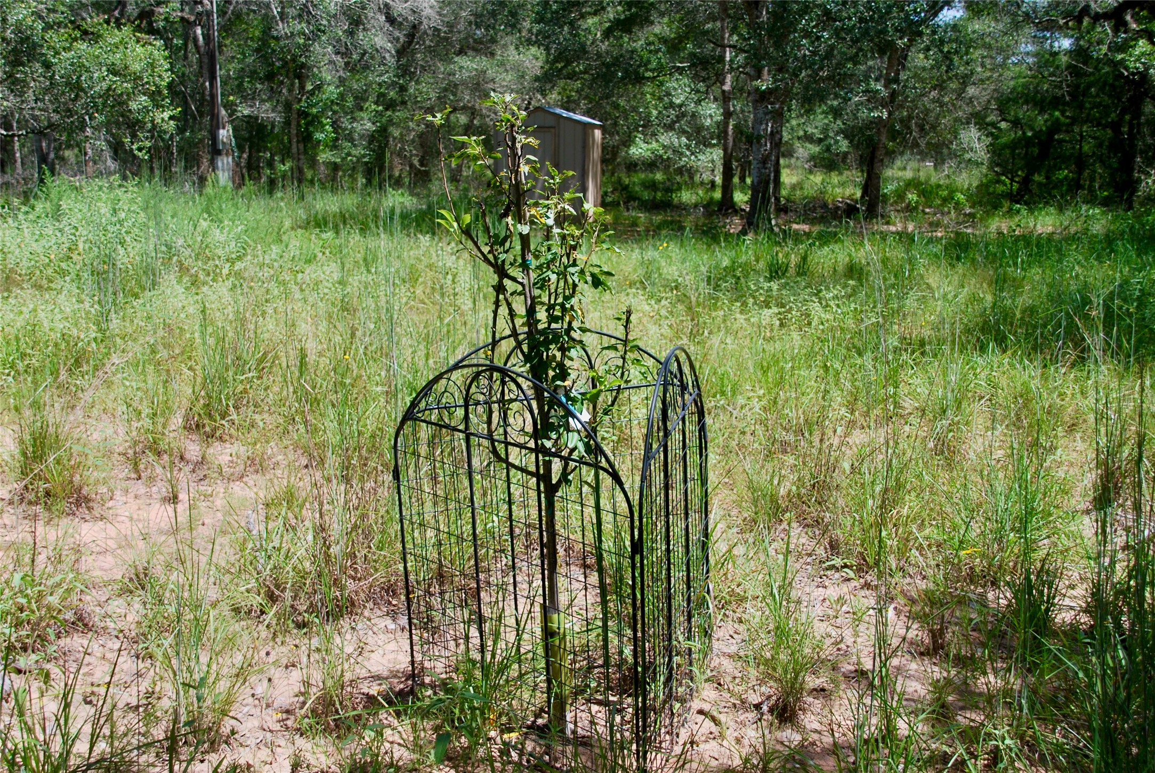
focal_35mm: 44
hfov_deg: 44.9
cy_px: 386
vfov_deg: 30.9
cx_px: 578
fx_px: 1397
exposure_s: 1/200
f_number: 7.1
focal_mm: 29
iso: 100
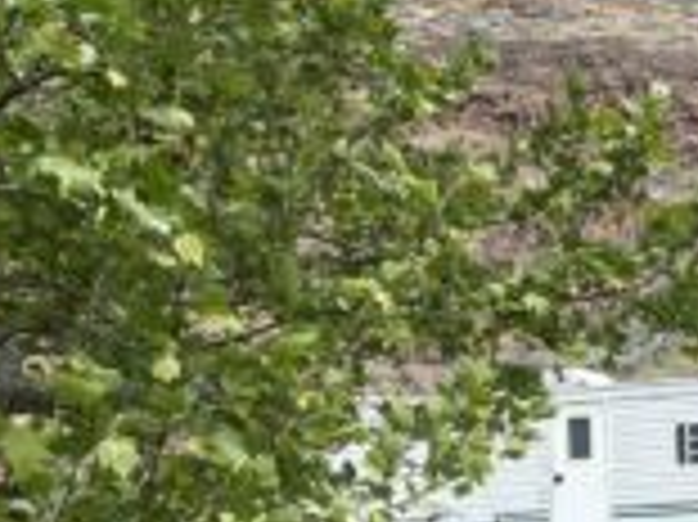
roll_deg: +1.7
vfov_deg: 21.4
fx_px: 1350
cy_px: 482
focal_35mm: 67
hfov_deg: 26.7
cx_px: 766
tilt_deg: +7.1
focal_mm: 5.96
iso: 50
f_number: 1.6
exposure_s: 1/1517
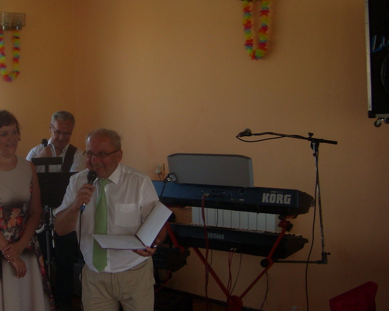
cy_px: 149
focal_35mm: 54
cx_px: 86
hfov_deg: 33.9
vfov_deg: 28.1
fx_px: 622
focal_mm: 5.8
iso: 50
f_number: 2.8
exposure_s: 1/52
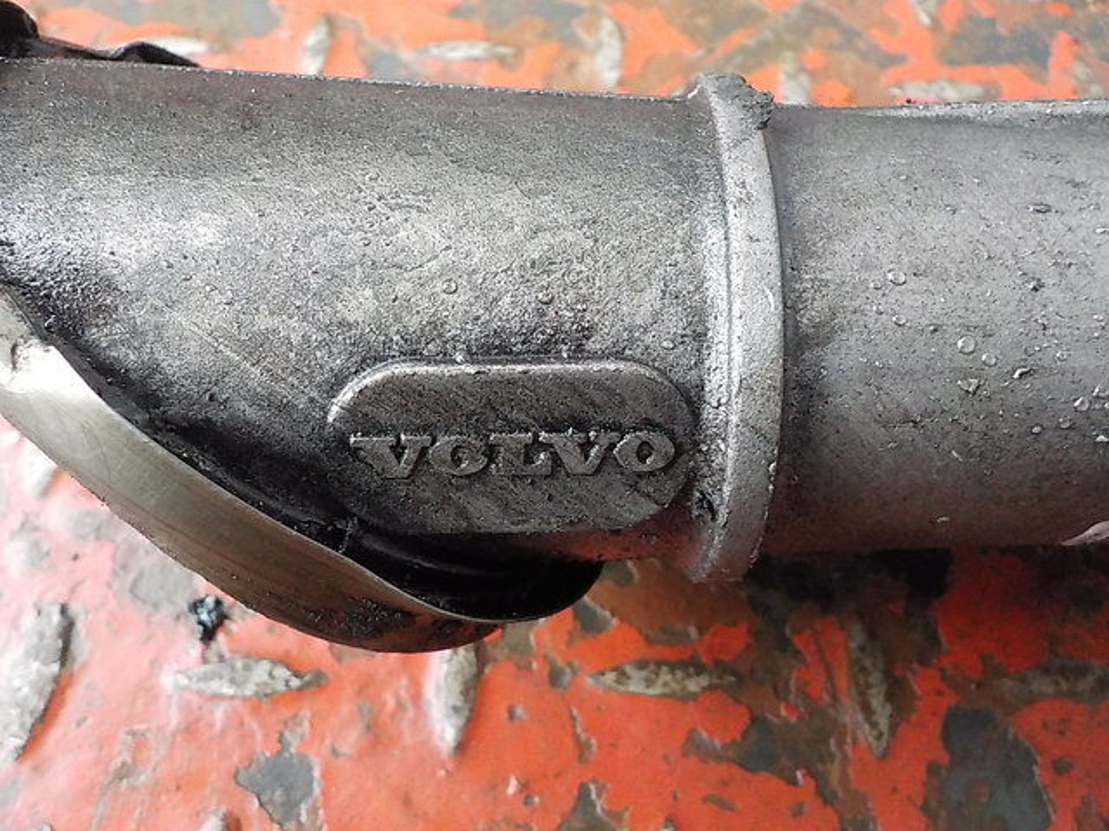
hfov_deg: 60.0
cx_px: 554
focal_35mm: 30
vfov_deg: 46.8
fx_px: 961
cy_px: 416
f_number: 3.3
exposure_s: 1/30
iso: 800
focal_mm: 4.1
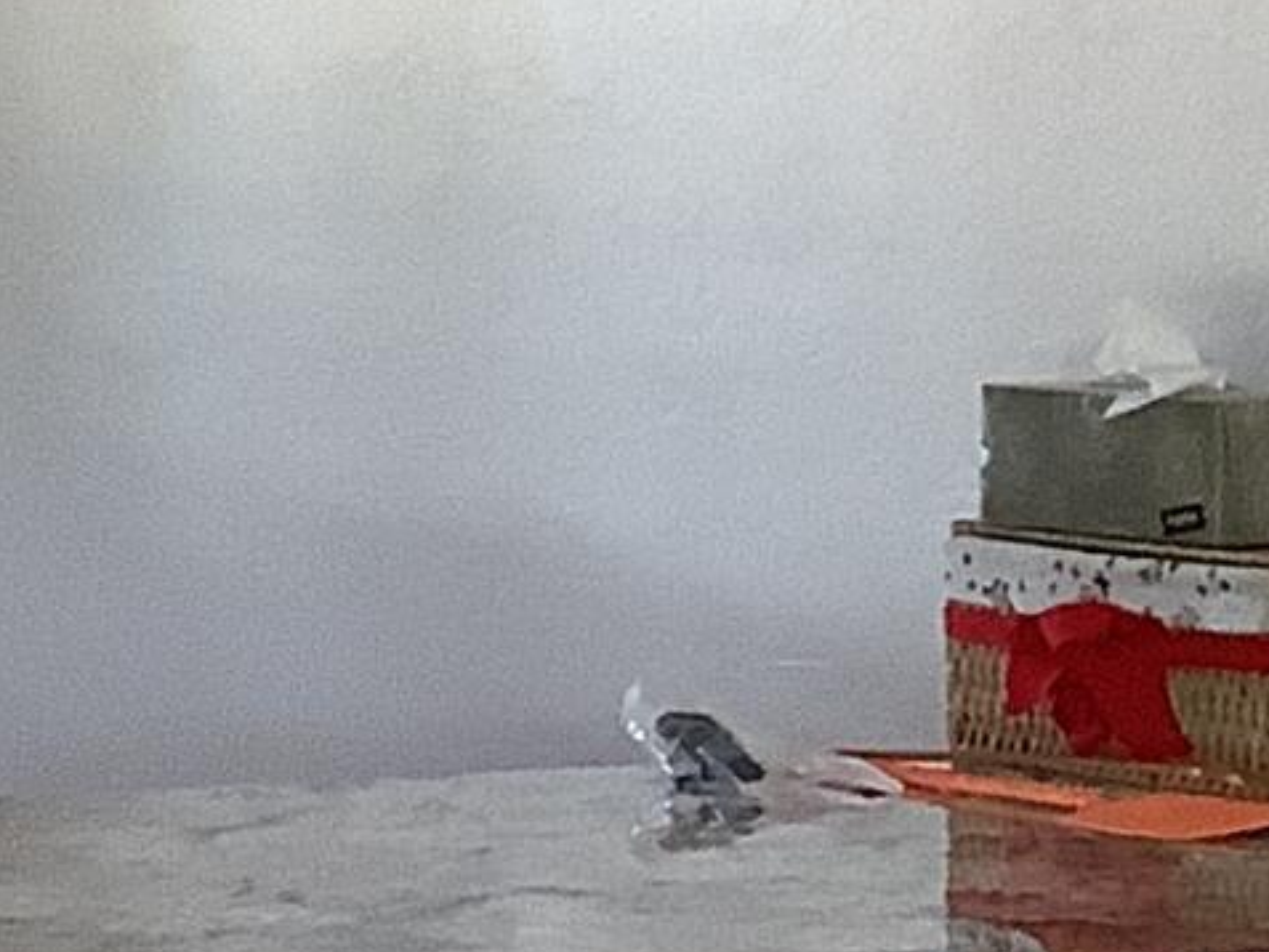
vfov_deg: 7.6
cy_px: -19
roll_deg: +0.2
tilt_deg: -1.0
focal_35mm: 195
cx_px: -529
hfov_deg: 9.9
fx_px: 7150
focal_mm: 3.3
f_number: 2.4
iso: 160
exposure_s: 1/60
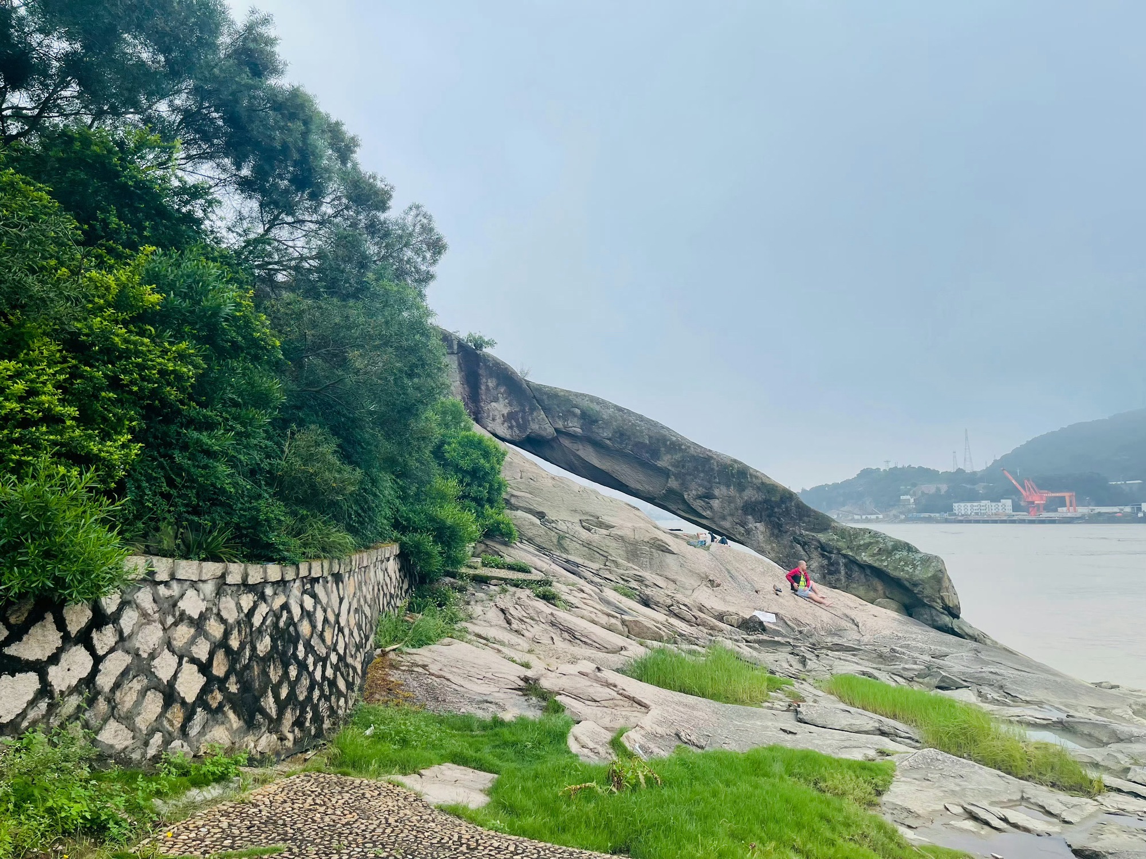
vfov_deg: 53.1
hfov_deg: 67.3
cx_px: 573
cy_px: 430
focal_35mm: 26
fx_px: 861
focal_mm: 5.1
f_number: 1.6
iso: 32
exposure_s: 1/1011
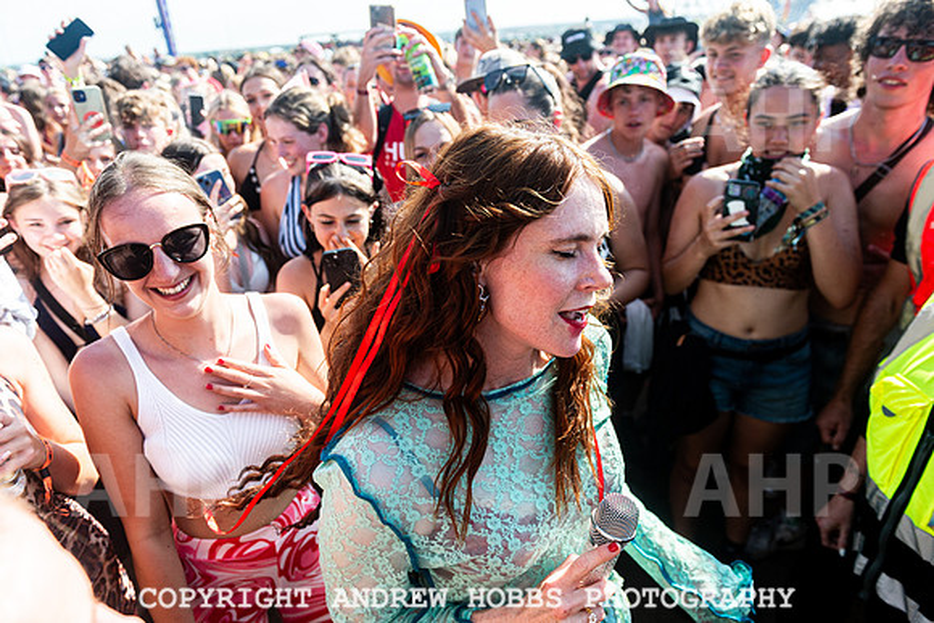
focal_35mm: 24
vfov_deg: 53.1
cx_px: 467
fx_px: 623
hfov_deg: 73.7
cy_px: 312
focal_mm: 24
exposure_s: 1/2500
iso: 400
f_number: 4
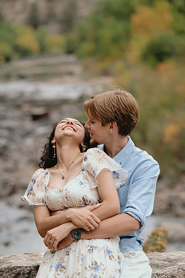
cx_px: 92
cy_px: 139
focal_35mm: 131
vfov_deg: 15.6
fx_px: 1010
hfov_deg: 10.5
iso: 320
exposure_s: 1/250
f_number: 3.5
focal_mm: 131
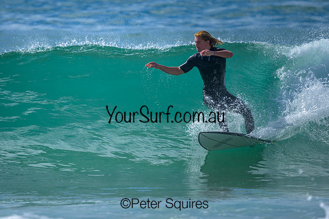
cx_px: 118
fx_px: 10046
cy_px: 87
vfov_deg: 1.3
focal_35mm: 1099
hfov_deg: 1.9
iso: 220
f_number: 6.3
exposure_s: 1/2000
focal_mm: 800
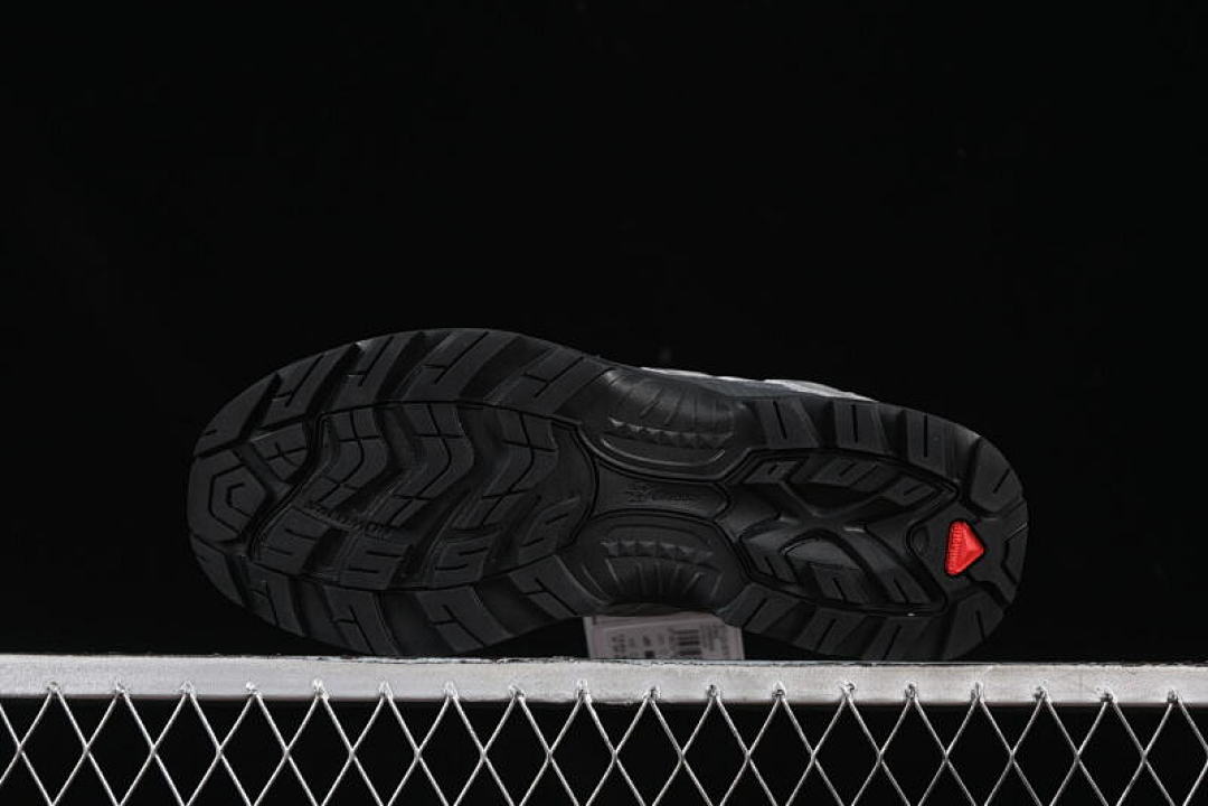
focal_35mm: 75
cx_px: 604
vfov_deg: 18.2
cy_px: 403
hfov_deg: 27.0
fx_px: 2516
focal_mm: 50
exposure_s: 1/60
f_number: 6.3
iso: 160
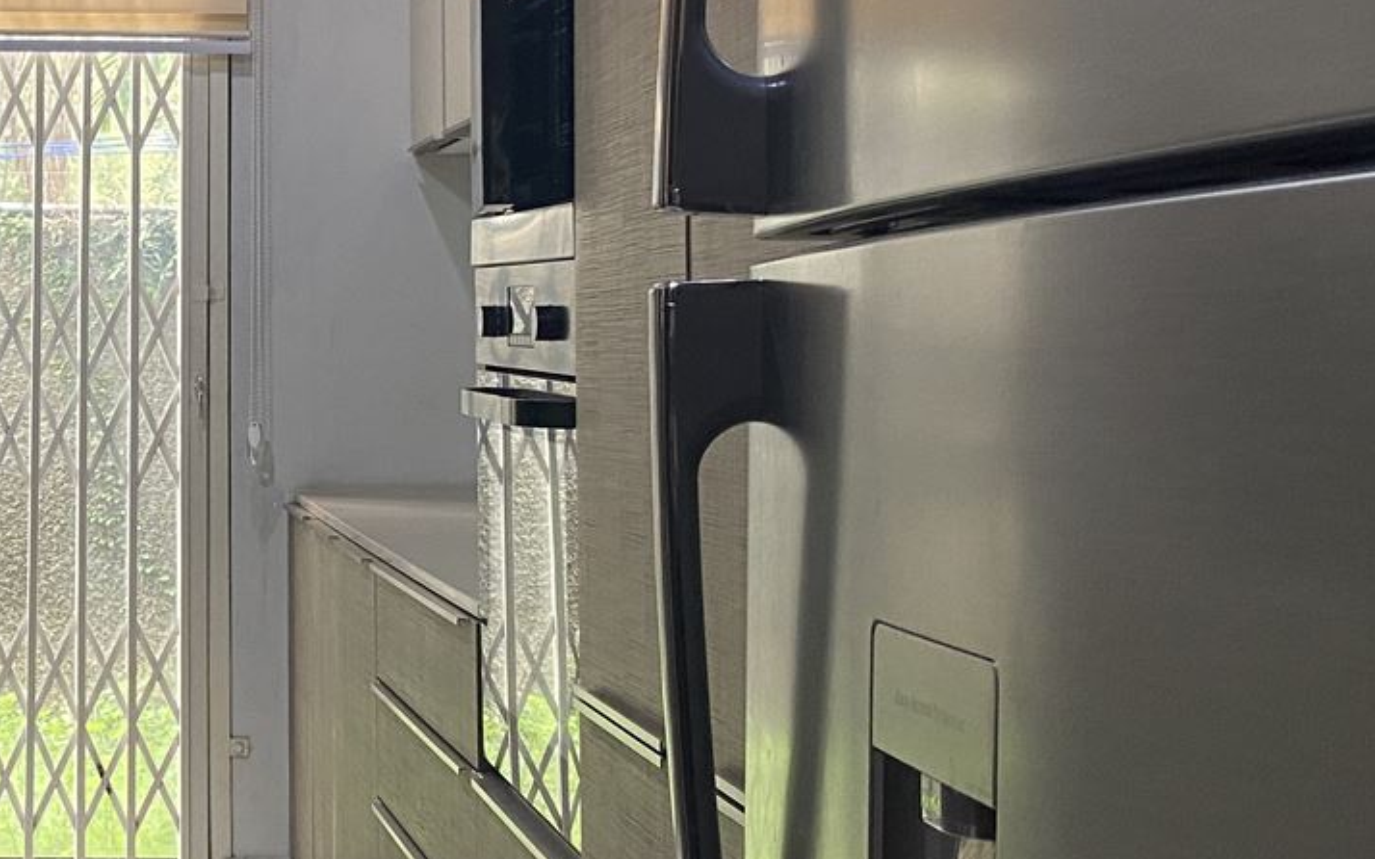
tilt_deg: +0.5
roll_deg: -0.6
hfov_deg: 27.6
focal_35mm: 70
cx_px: -15
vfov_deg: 18.6
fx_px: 2623
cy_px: 302
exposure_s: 1/50
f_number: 1.8
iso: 100
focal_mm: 4.25
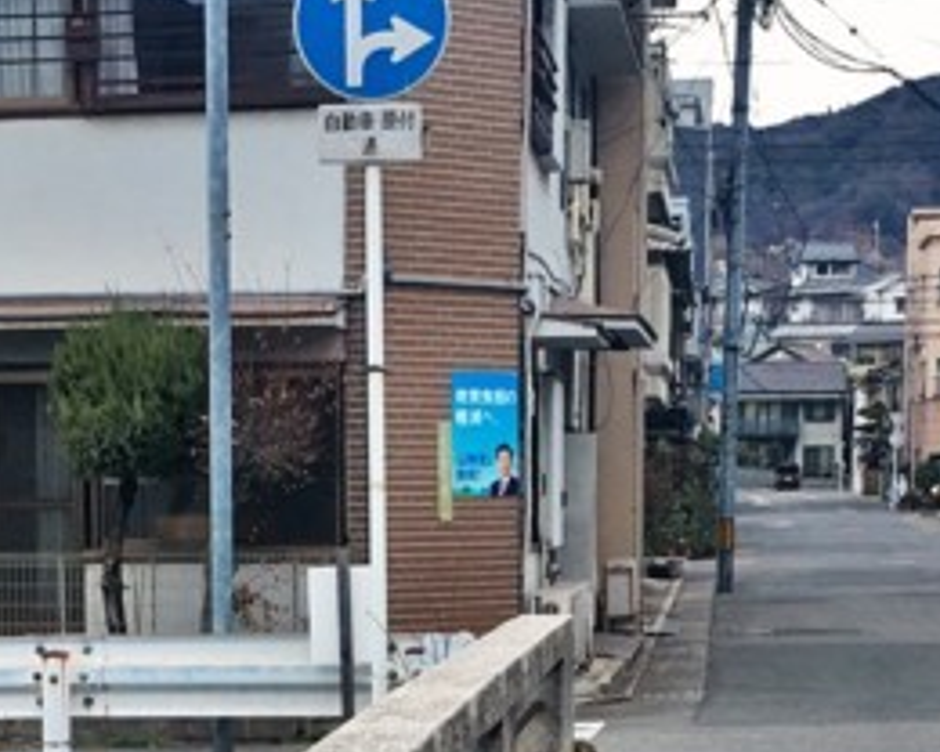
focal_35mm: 87
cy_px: 777
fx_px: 2420
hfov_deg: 21.9
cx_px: 336
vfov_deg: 17.2
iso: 50
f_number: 2.2
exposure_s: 1/15
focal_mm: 4.15
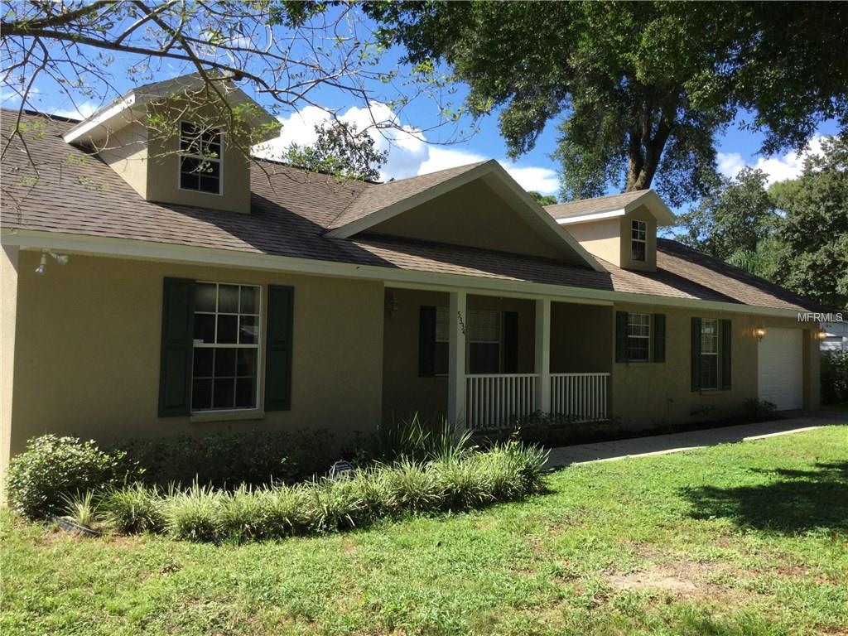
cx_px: 424
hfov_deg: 58.4
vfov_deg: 45.4
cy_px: 318
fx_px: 759
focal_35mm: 31
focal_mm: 3.3
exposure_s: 1/622
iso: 25
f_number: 2.4
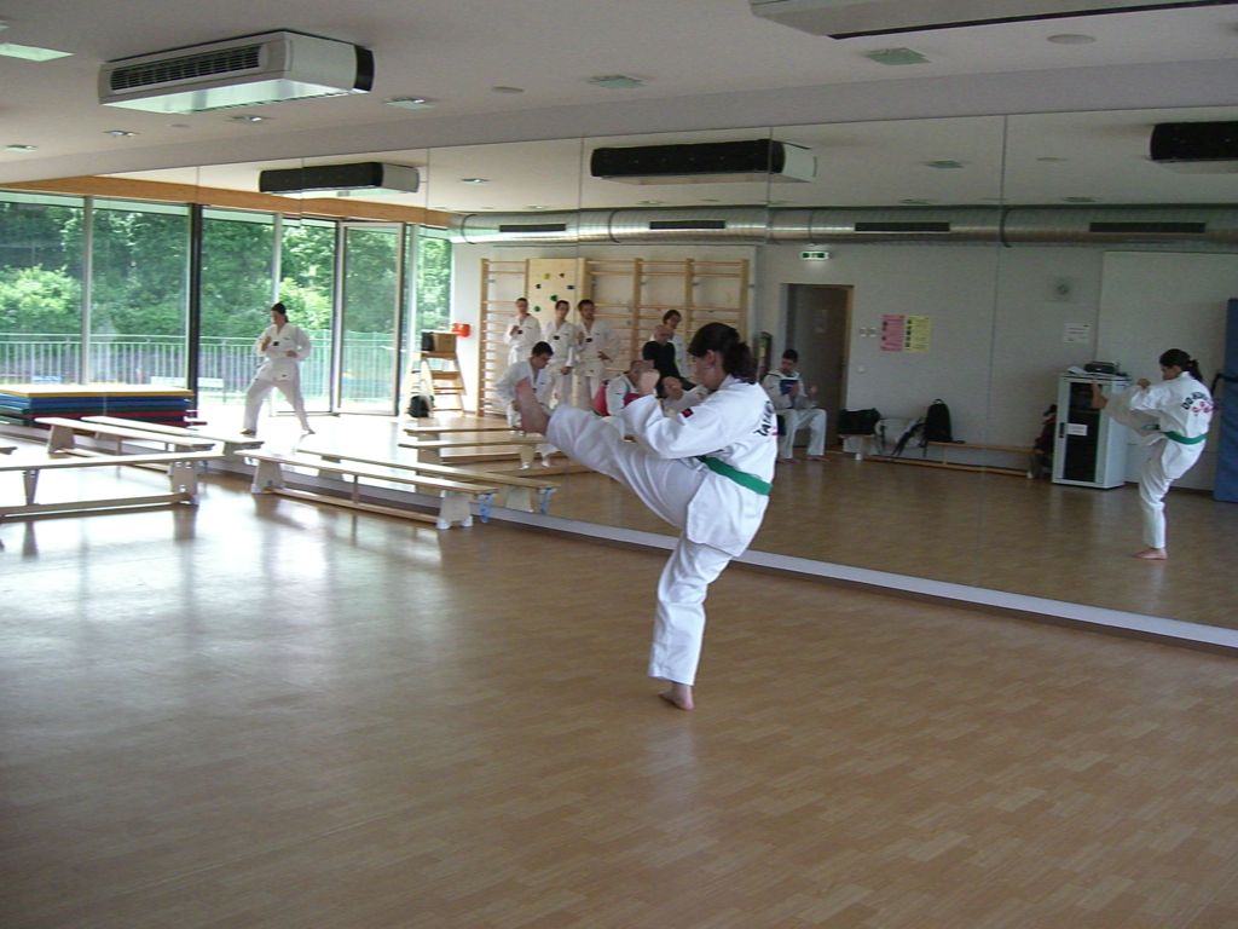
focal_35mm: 38
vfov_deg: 37.7
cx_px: 619
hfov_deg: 49.0
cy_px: 464
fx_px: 1359
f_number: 2.8
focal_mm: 7.9
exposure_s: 1/1000
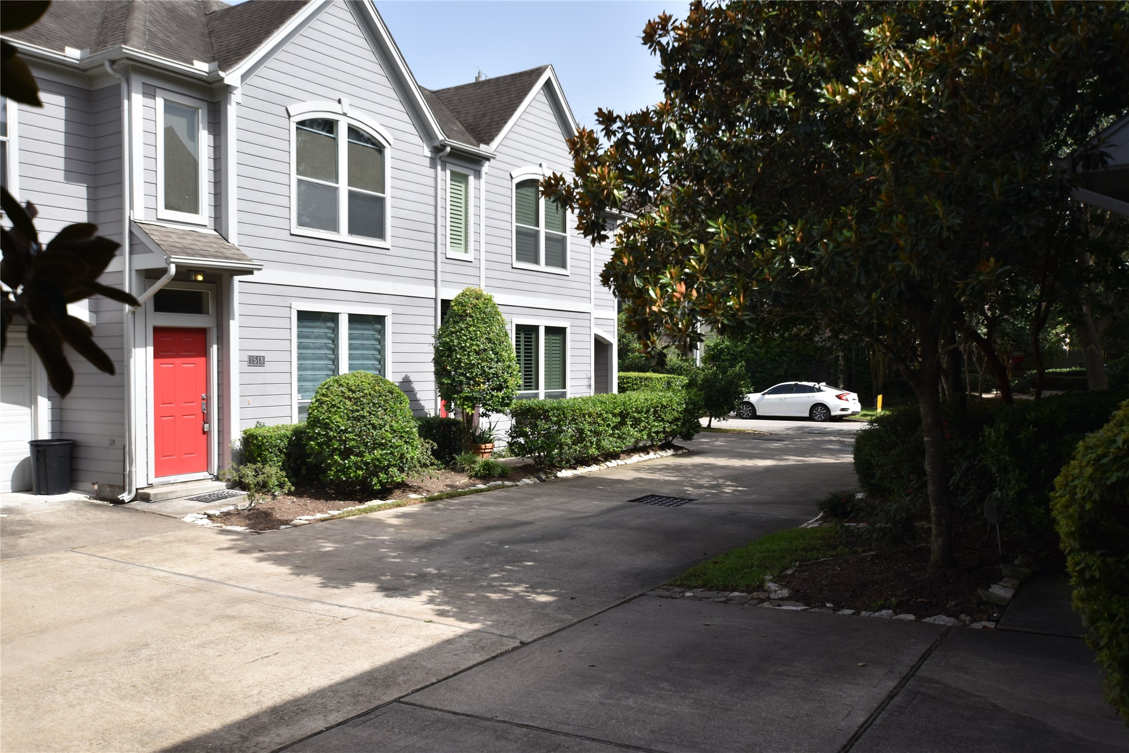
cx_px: 564
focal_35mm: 30
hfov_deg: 61.9
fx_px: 941
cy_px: 376
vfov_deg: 43.6
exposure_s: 1/400
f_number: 5
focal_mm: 20
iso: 100
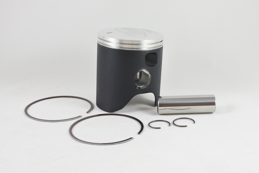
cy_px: 86
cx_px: 130
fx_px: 324
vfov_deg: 29.9
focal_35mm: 45
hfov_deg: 43.6
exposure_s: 1/125
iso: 560
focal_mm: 16.8
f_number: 4.5
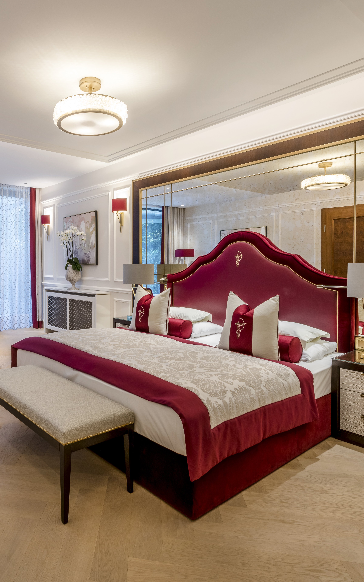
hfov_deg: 50.2
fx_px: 365
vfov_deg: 77.2
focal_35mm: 23
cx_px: 78
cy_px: 291
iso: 100
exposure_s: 1/1.67
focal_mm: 15
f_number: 13
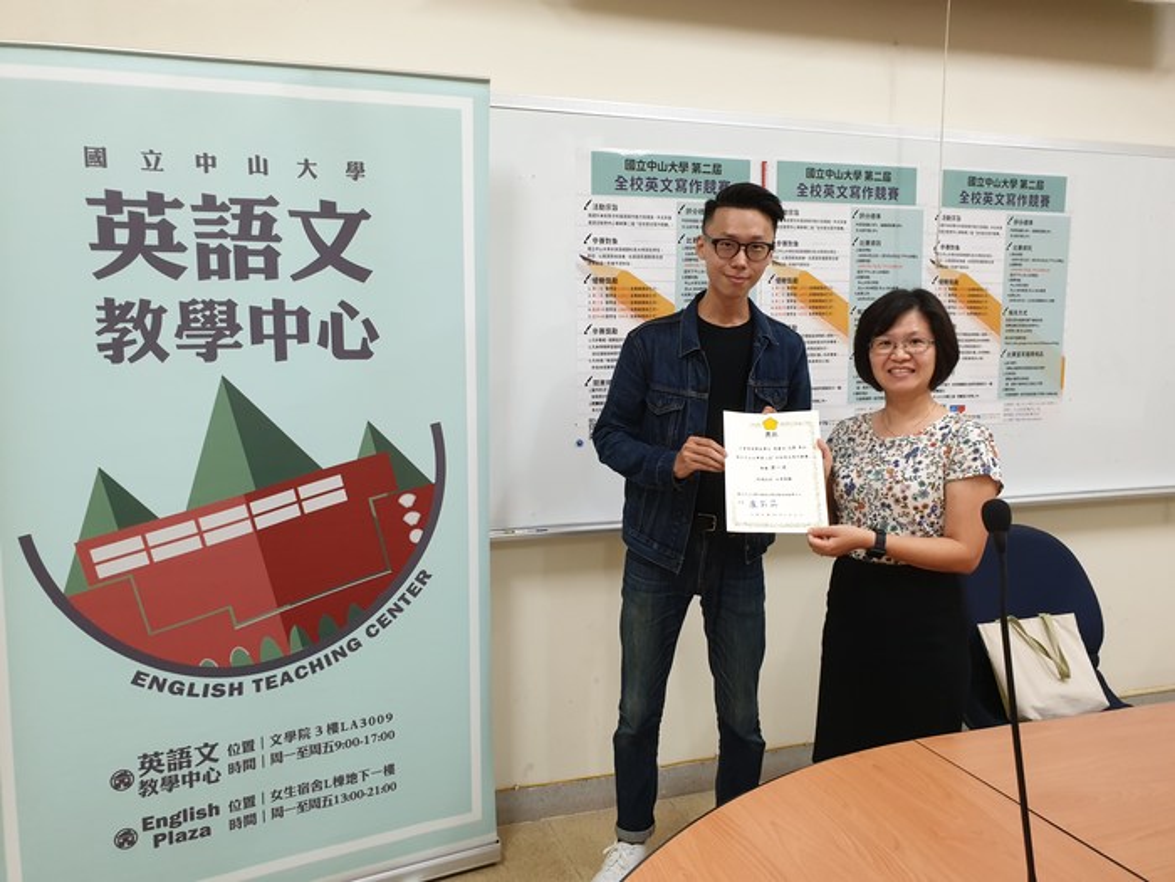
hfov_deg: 67.3
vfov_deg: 53.1
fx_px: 883
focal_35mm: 26
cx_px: 588
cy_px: 441
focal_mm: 4.3
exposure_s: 1/60
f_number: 2.4
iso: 400
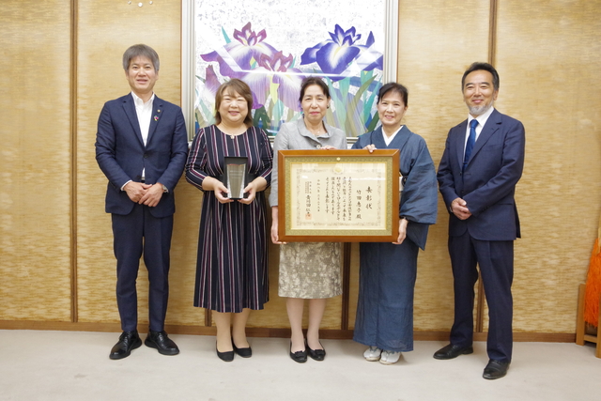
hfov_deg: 60.3
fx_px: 518
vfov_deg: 42.3
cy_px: 200
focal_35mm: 31
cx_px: 300
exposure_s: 1/50
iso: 3200
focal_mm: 21
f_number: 8
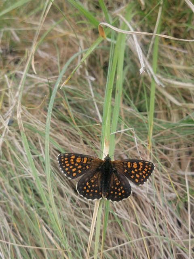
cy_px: 130
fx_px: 306
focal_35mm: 41
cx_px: 97
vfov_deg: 45.8
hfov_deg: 35.1
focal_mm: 3.95
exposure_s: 1/243
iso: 50
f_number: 1.8
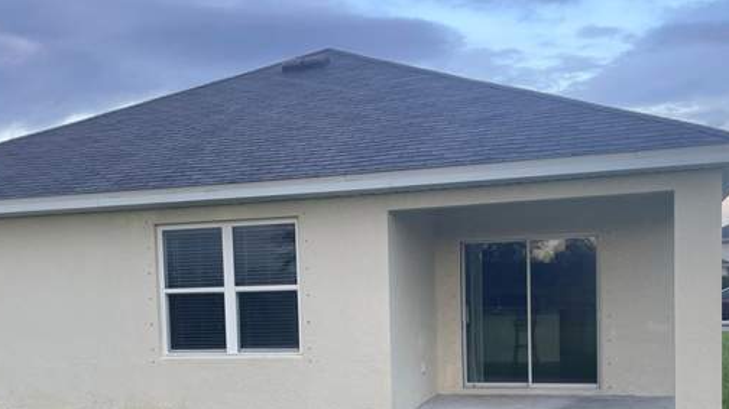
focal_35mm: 45
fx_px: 869
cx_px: 351
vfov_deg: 25.7
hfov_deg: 45.5
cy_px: 361
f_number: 1.6
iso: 32
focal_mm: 4.2
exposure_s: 1/121
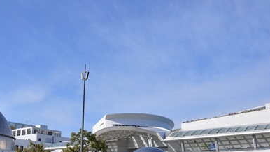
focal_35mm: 44
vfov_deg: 26.4
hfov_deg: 46.3
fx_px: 315
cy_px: 129
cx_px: 121
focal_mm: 18
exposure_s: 1/1000
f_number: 9
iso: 400
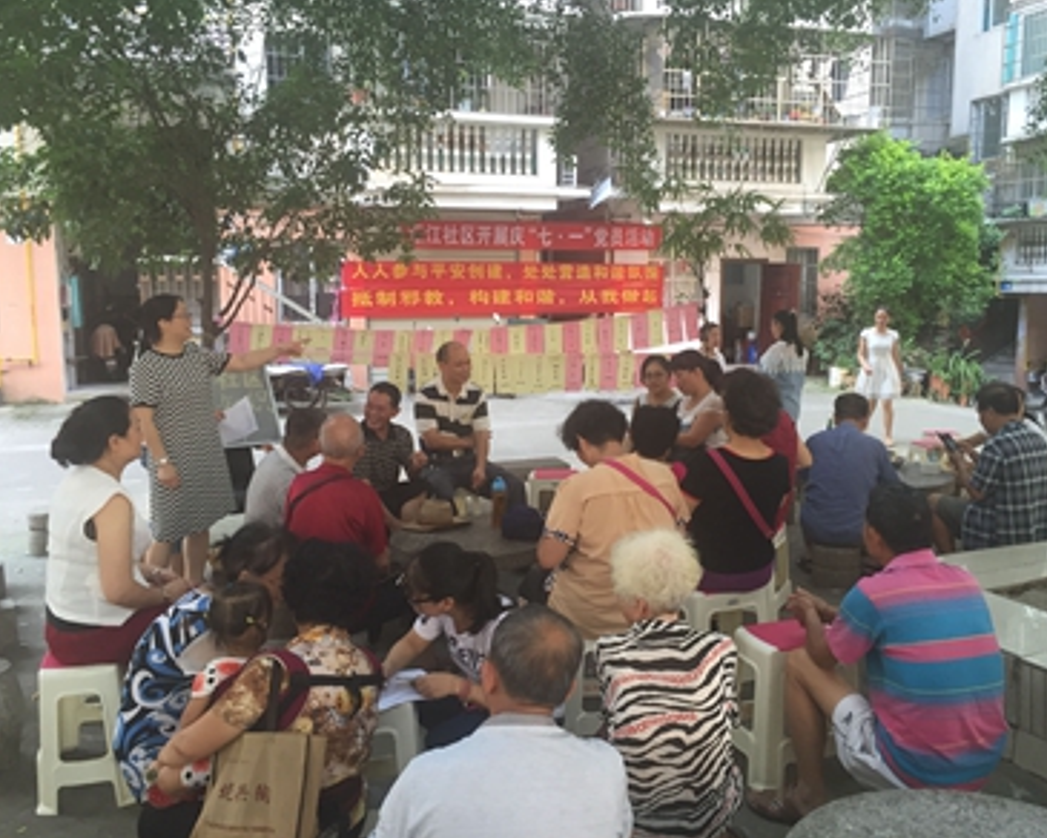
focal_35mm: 31
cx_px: 554
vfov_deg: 47.1
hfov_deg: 57.1
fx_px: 961
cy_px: 416
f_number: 2.2
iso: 32
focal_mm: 4.15
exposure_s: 1/33
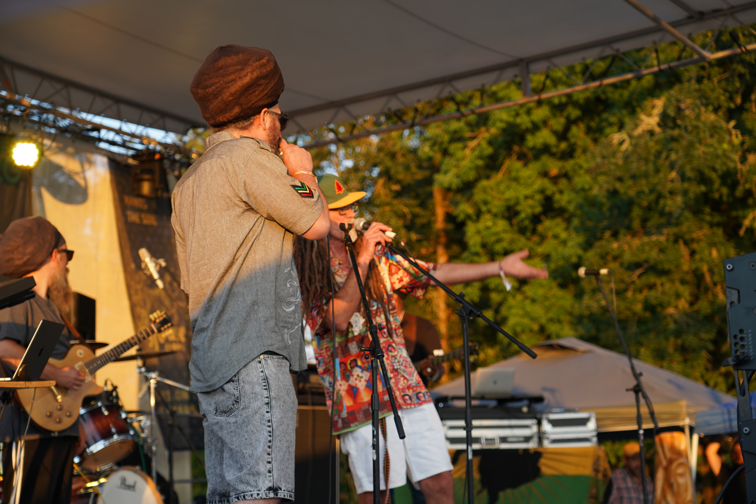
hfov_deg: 29.2
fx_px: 1449
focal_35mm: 69
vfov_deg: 19.7
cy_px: 252
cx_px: 378
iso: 200
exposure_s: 1/160
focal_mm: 69
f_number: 4
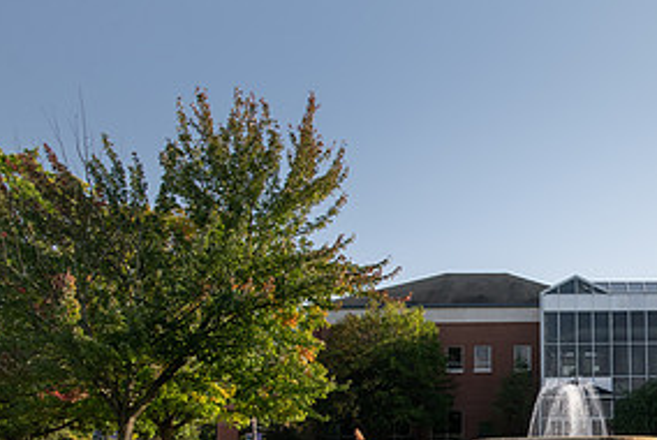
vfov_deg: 26.6
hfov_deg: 36.6
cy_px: 399
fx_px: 895
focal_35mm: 49
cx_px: 641
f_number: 6.3
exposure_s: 1/320
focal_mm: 24
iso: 500
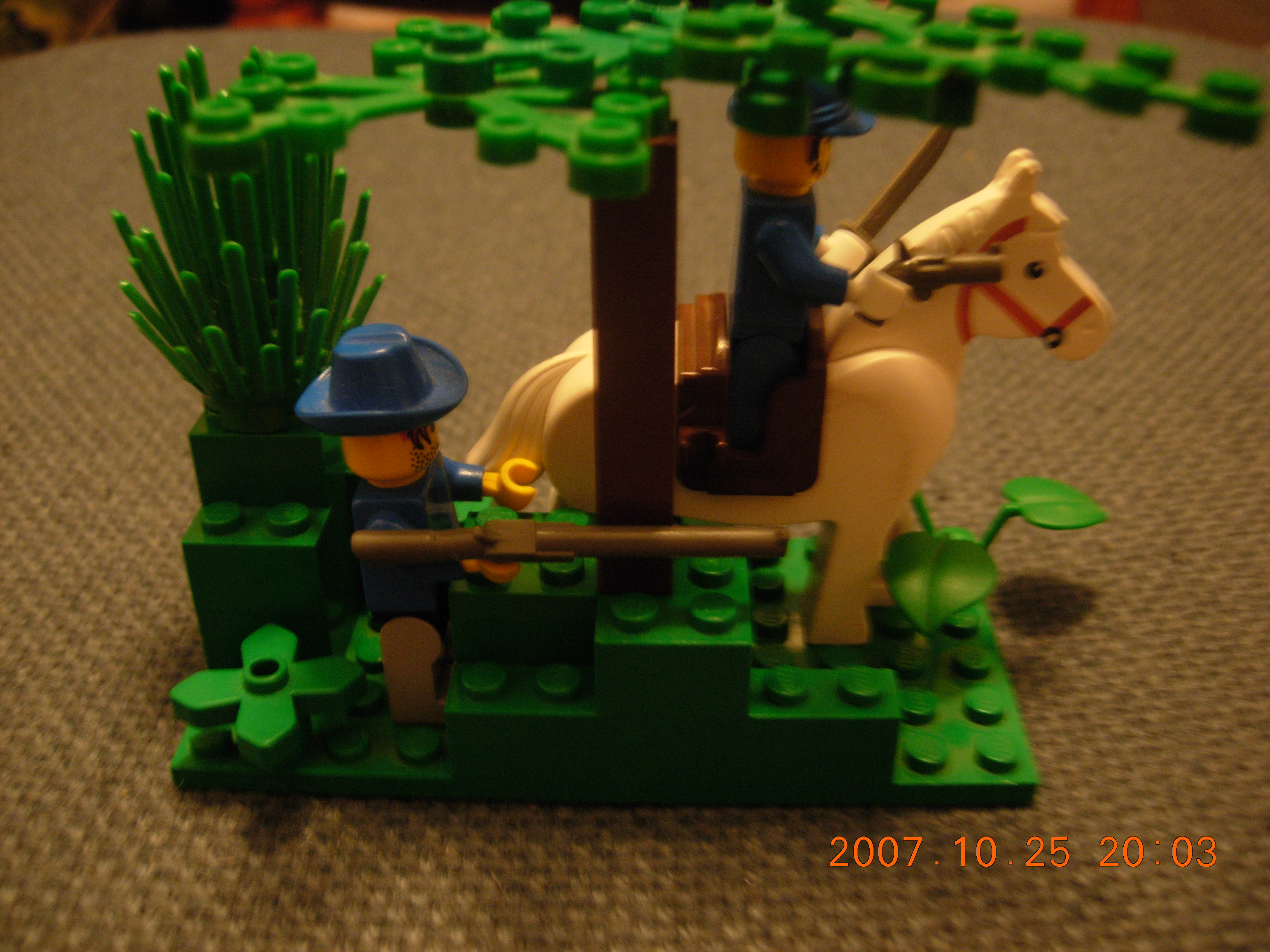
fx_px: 1321
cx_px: 635
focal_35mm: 36
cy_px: 476
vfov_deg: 39.7
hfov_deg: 51.4
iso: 200
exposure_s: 1/2.6
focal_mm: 7.5
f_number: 2.7
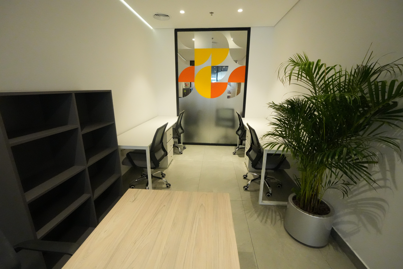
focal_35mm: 15
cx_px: 202
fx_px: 168
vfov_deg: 77.3
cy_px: 134
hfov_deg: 100.4
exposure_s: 1/400
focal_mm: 10
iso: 8000
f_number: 4
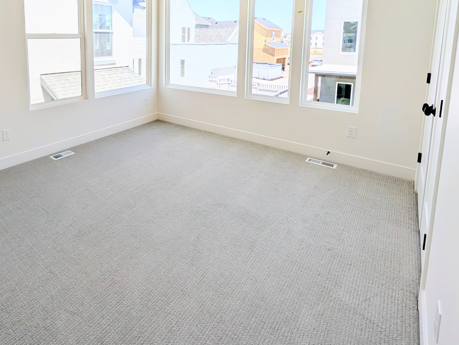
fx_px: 252
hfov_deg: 79.5
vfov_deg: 63.4
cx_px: 127
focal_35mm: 19
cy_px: 73
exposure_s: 1/2252
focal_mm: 2.02
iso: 57
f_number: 1.7
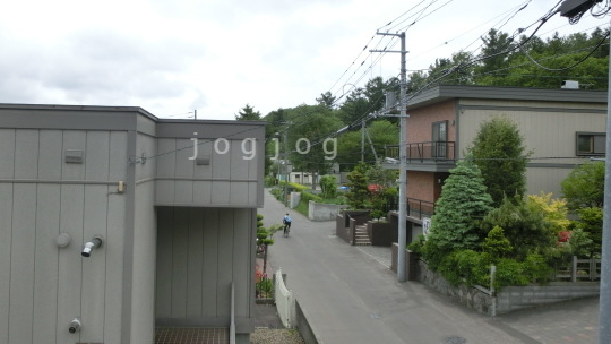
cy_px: 146
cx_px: 266
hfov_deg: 62.4
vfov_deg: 37.7
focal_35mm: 31
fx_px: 502
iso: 80
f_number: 7.9
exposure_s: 1/250
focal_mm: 4.24
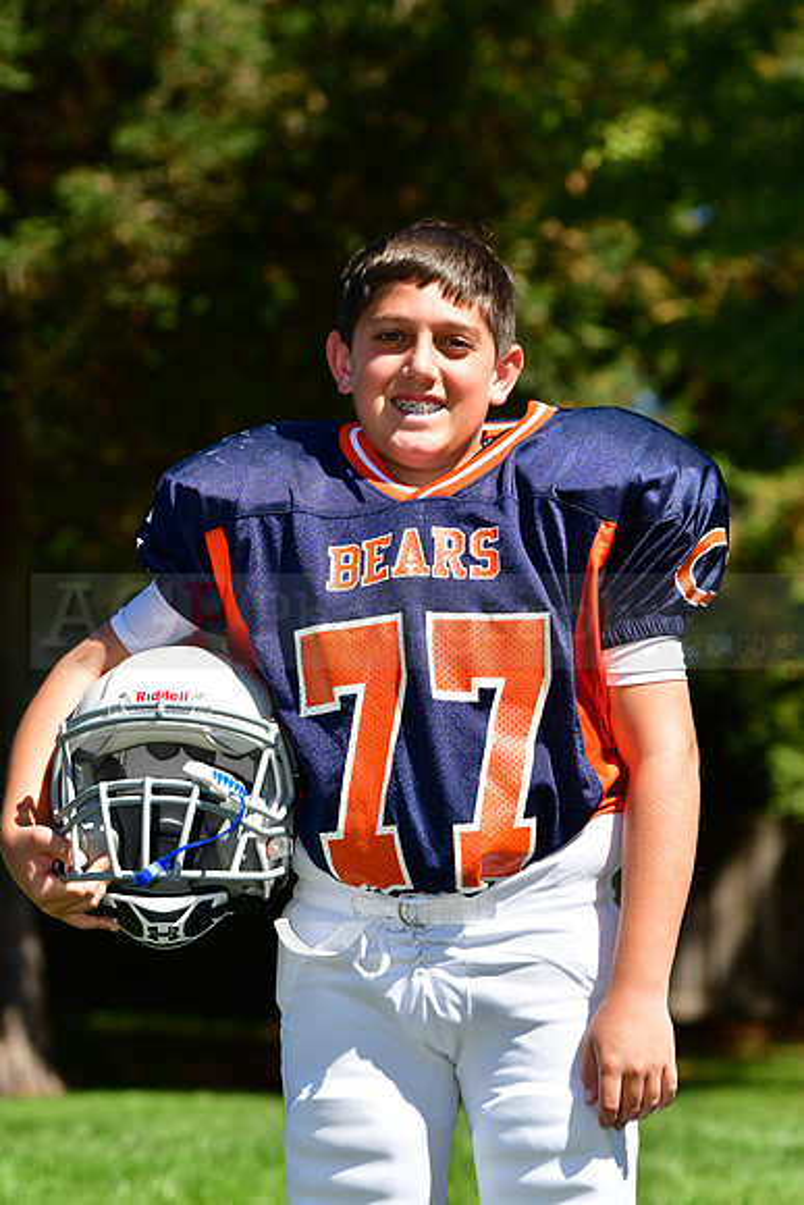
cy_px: 602
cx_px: 402
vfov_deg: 11.8
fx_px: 5825
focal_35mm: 174
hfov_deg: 7.9
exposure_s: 1/2500
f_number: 5
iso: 400
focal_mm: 116
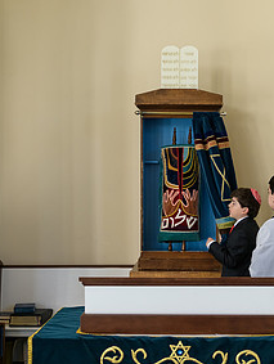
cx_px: 180
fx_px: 642
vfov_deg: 31.6
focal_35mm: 61
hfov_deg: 24.0
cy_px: 196
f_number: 3.2
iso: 400
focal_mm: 31
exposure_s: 1/125
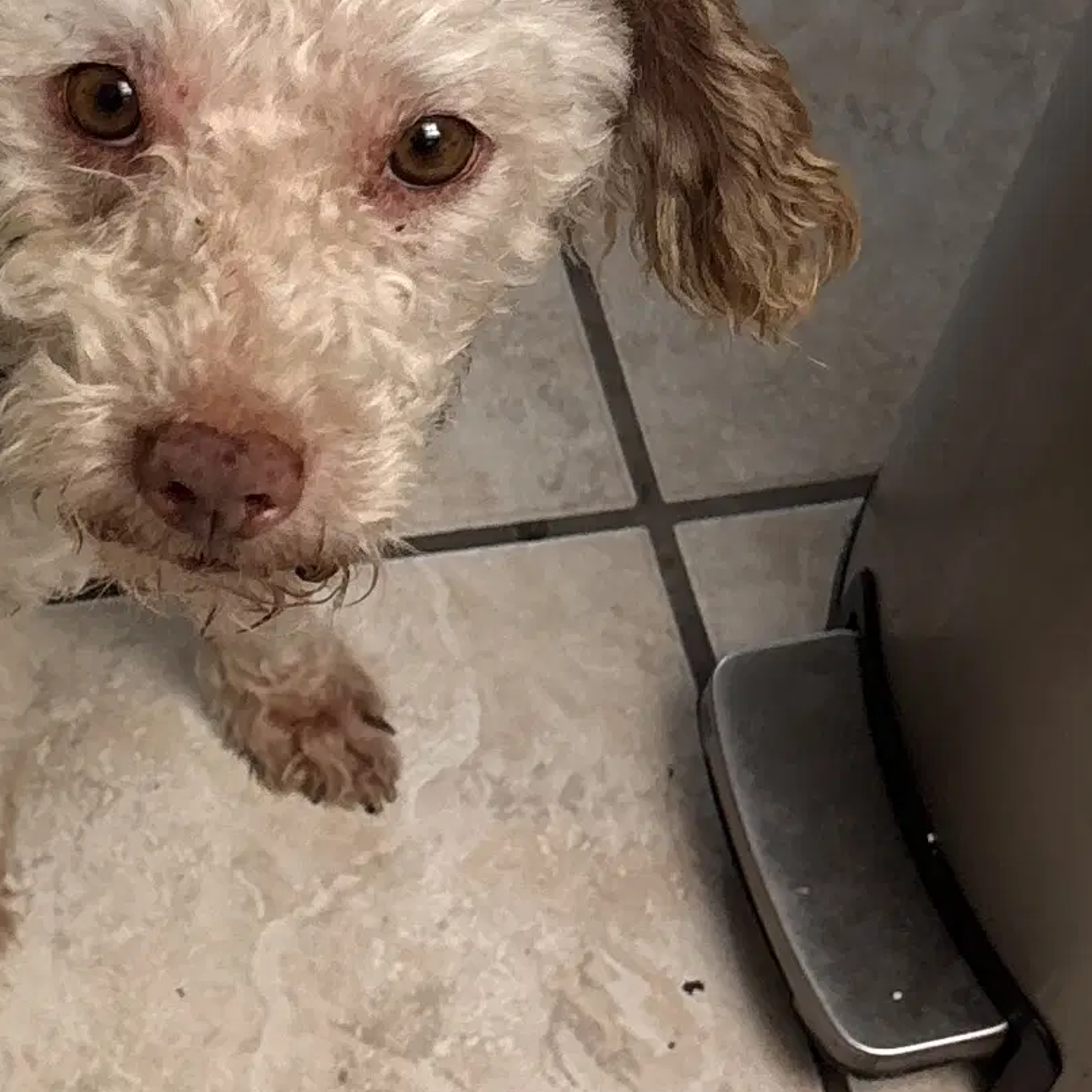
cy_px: -141
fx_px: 2605
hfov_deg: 23.0
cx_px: 87
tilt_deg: -59.3
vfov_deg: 22.2
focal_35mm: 73
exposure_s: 1/60
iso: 250
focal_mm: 5.96
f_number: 1.6
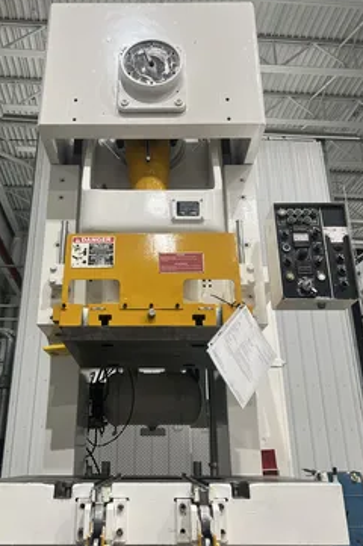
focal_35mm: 30
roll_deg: -1.4
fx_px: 455
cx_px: 147
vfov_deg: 61.9
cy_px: 292
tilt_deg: +20.9
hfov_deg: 43.3
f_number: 1.5
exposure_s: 1/60
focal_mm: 5.7
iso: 80
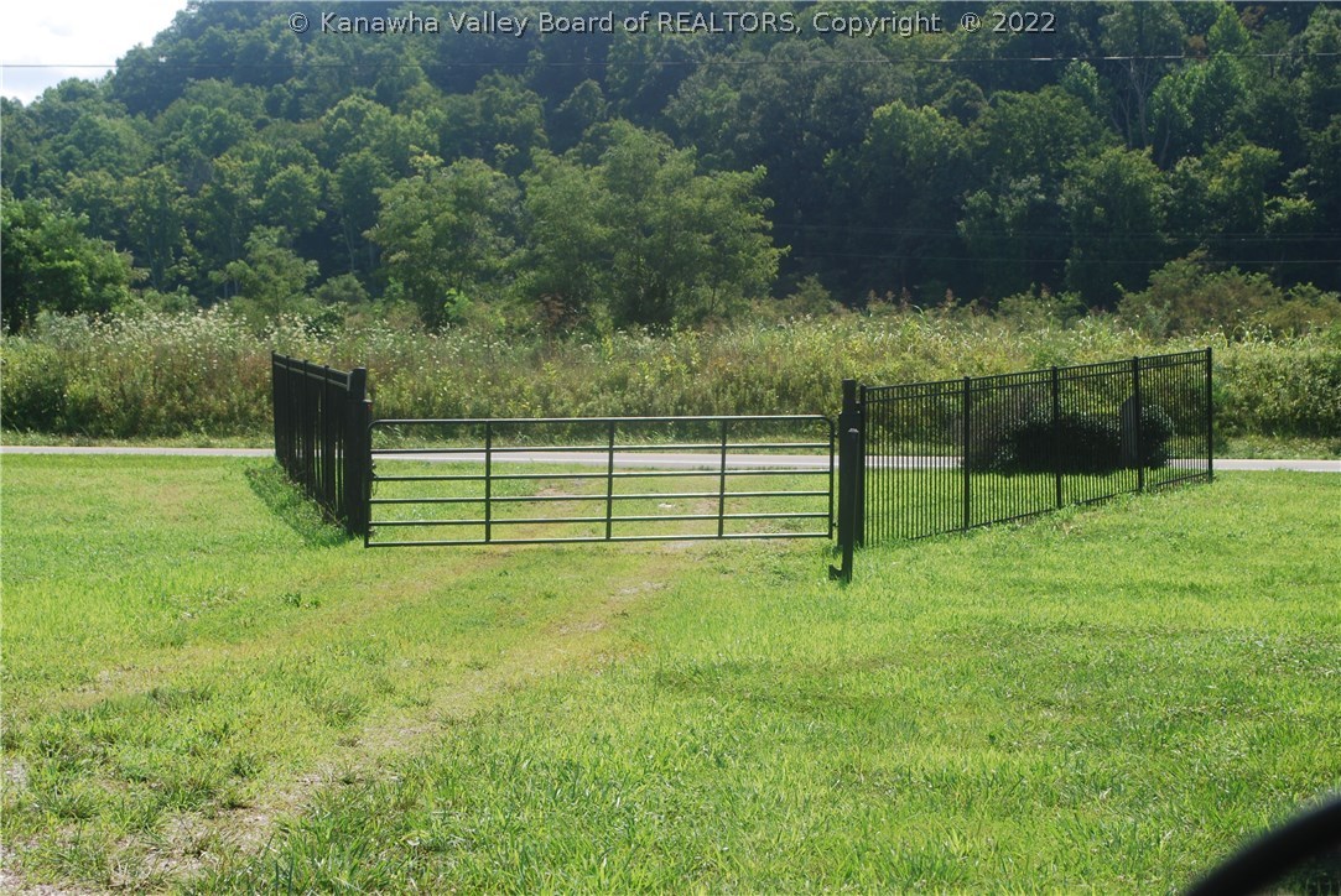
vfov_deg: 20.2
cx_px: 670
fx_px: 2516
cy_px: 448
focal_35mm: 68
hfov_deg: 29.8
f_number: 7.1
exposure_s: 1/200
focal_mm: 45
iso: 100
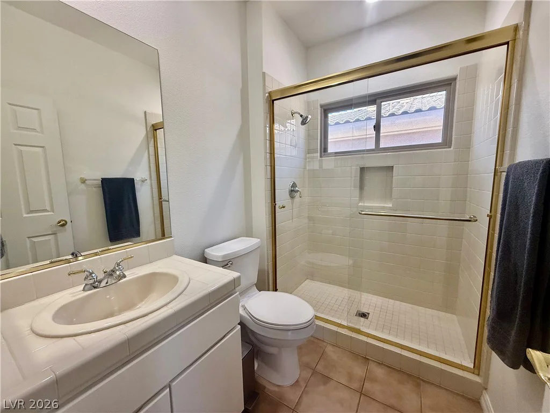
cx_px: 275
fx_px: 222
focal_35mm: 14
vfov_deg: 85.7
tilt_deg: -6.5
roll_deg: +0.7
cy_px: 206
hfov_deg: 102.1
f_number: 2.2
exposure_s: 1/120
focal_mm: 2.22
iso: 200
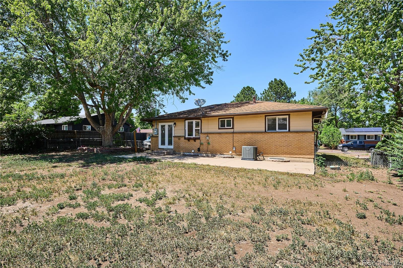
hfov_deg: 93.3
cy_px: 134
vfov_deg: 70.4
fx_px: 190
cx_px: 202
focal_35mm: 17
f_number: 10
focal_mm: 17
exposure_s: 1/500
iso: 400
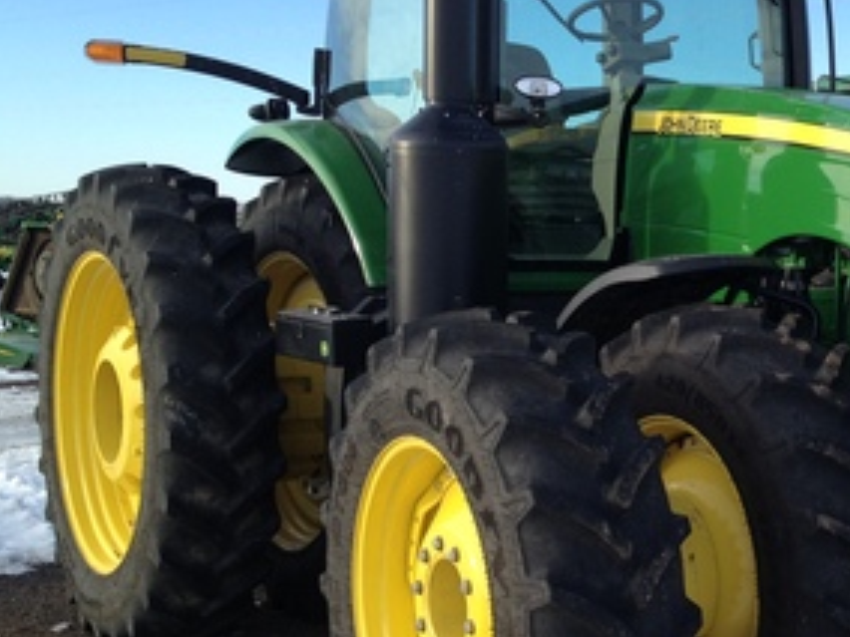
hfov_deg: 27.8
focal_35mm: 67
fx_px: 1645
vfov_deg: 21.9
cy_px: 344
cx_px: 787
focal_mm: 4.28
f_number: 2.4
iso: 50
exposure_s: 1/563
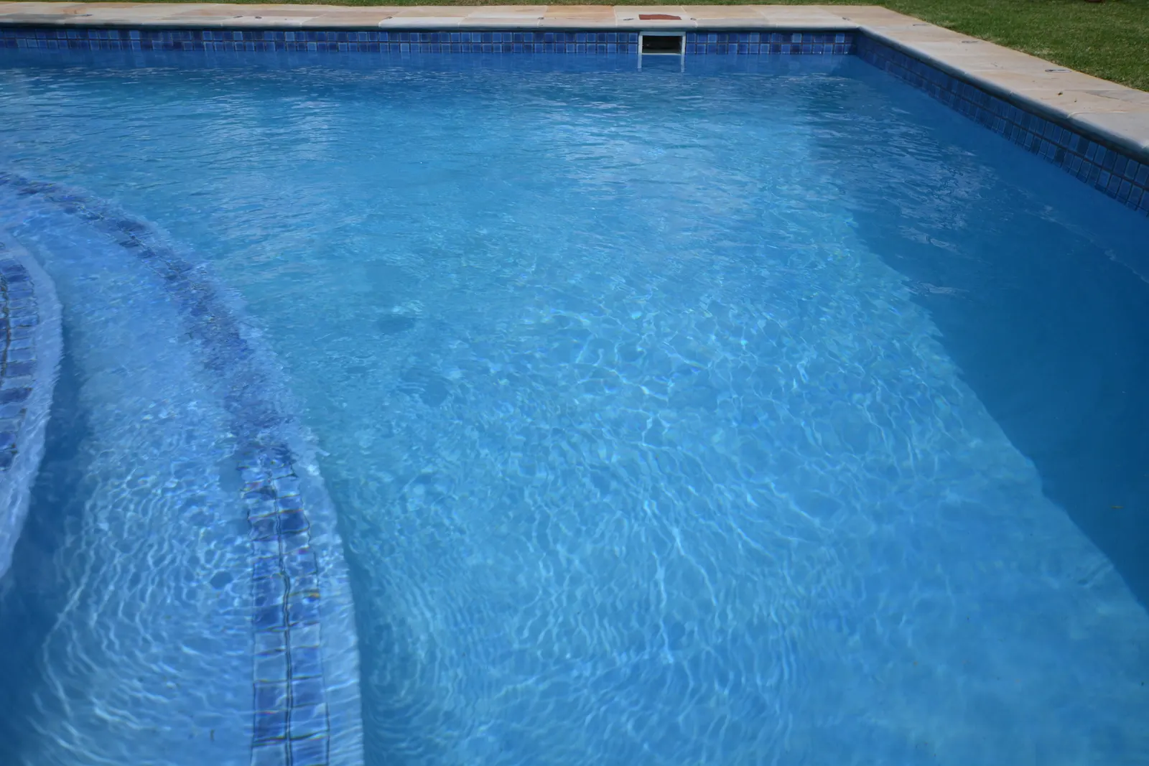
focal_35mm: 30
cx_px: 574
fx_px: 958
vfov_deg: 43.6
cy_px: 383
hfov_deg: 61.9
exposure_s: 1/1000
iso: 400
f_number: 4.5
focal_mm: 20
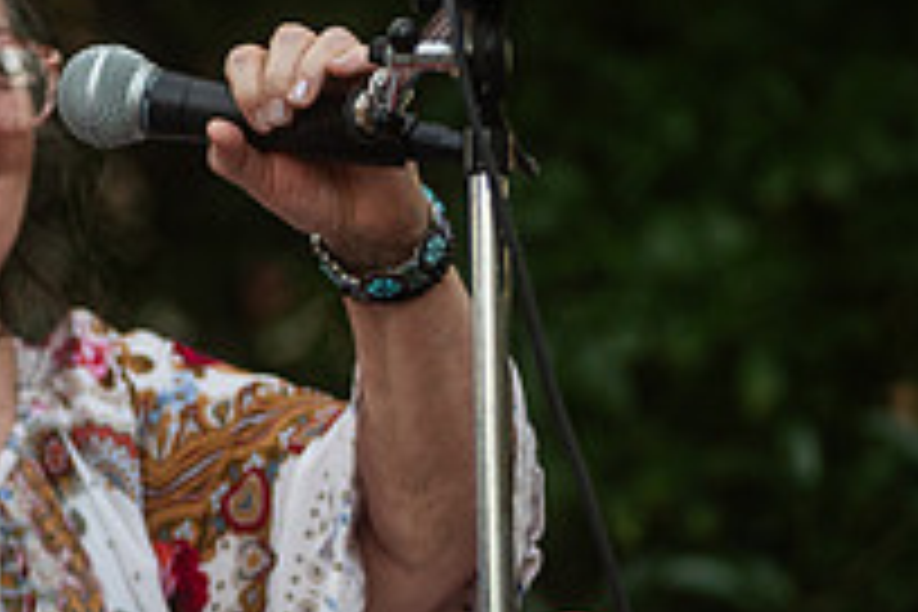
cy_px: 102
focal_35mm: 473
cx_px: -295
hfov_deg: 4.3
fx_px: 12061
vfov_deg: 2.9
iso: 400
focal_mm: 145
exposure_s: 1/250
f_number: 4.5
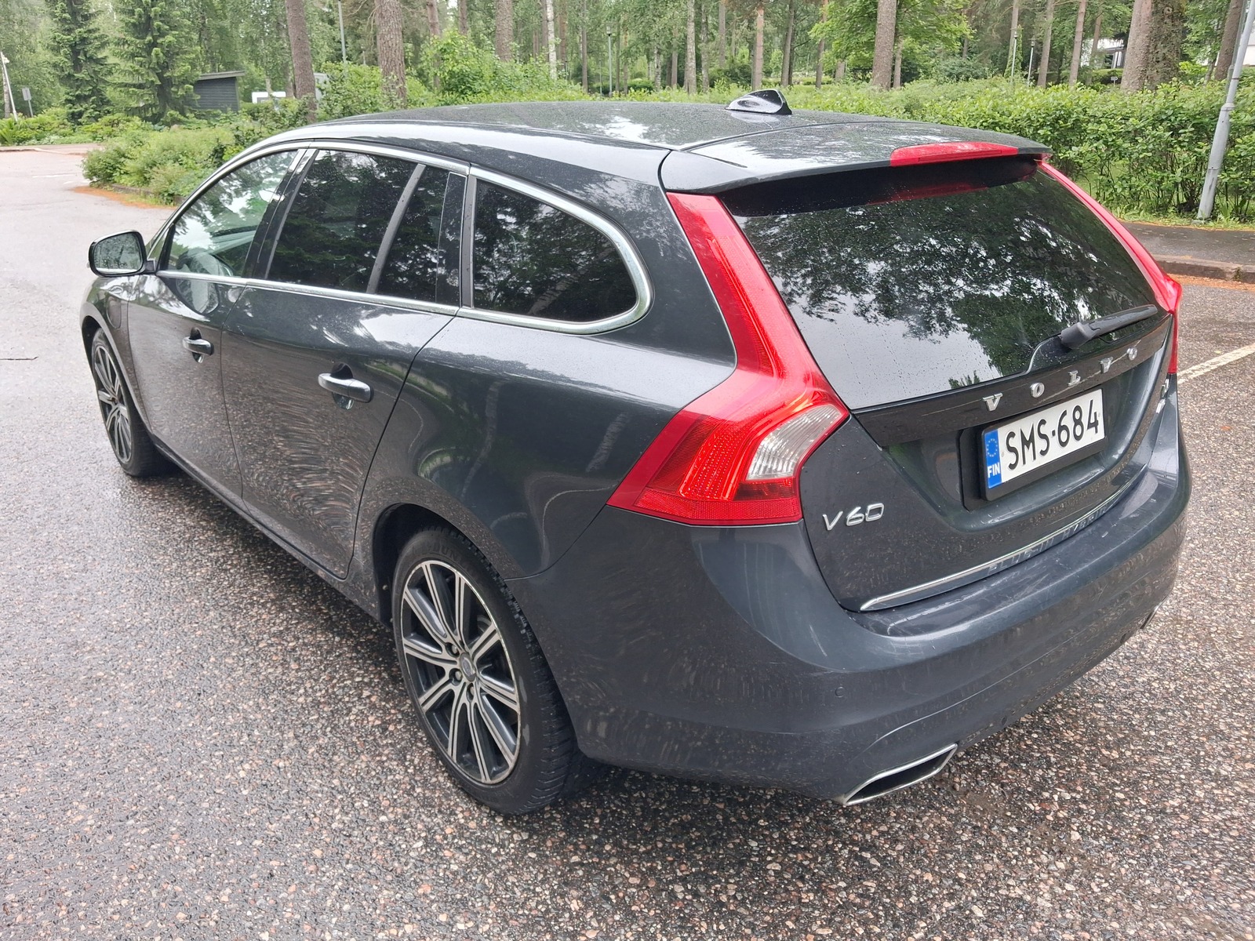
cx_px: 628
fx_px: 979
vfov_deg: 51.4
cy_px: 470
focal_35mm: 27
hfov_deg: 65.3
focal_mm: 4
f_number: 1.8
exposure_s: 1/100
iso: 50
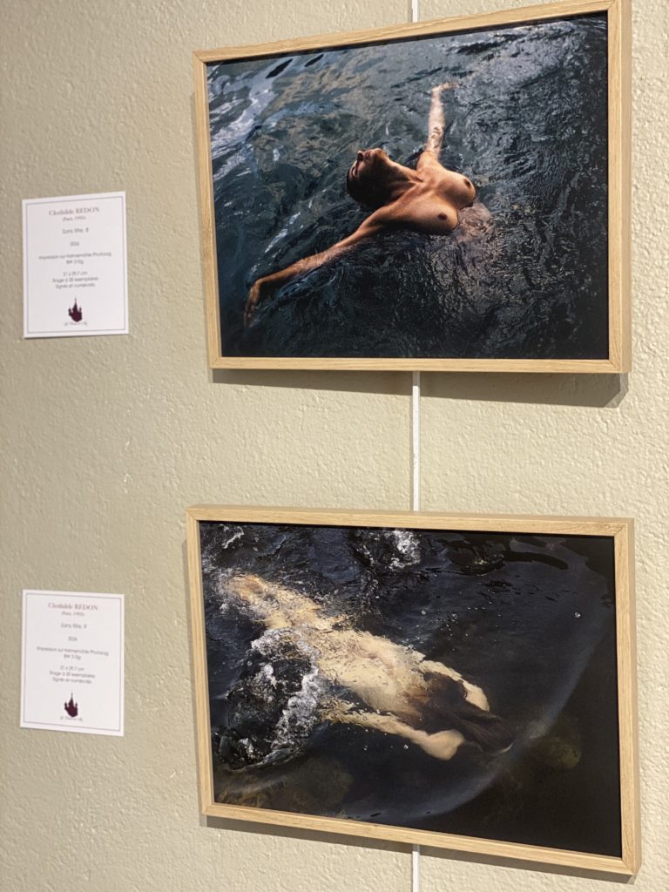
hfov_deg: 28.0
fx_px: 1340
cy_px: 446
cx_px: 334
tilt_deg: +0.1
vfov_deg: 36.8
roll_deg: -0.2
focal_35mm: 52
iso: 125
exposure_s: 1/33
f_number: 2
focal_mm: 6
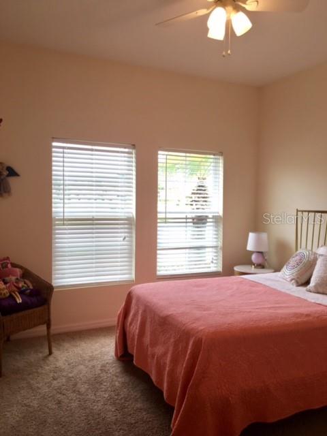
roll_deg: -1.1
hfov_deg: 48.2
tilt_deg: -3.2
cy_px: 218
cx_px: 164
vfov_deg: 61.7
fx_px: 365
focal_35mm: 29
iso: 25
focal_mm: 4.15
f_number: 2.2
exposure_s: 1/60
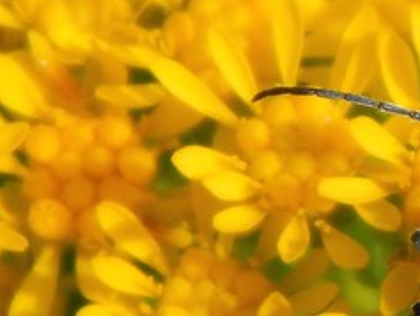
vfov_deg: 2.3
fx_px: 7939
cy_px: 373
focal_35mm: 654
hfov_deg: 3.0
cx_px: 570
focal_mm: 32.8
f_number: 5.3
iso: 125
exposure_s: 1/800
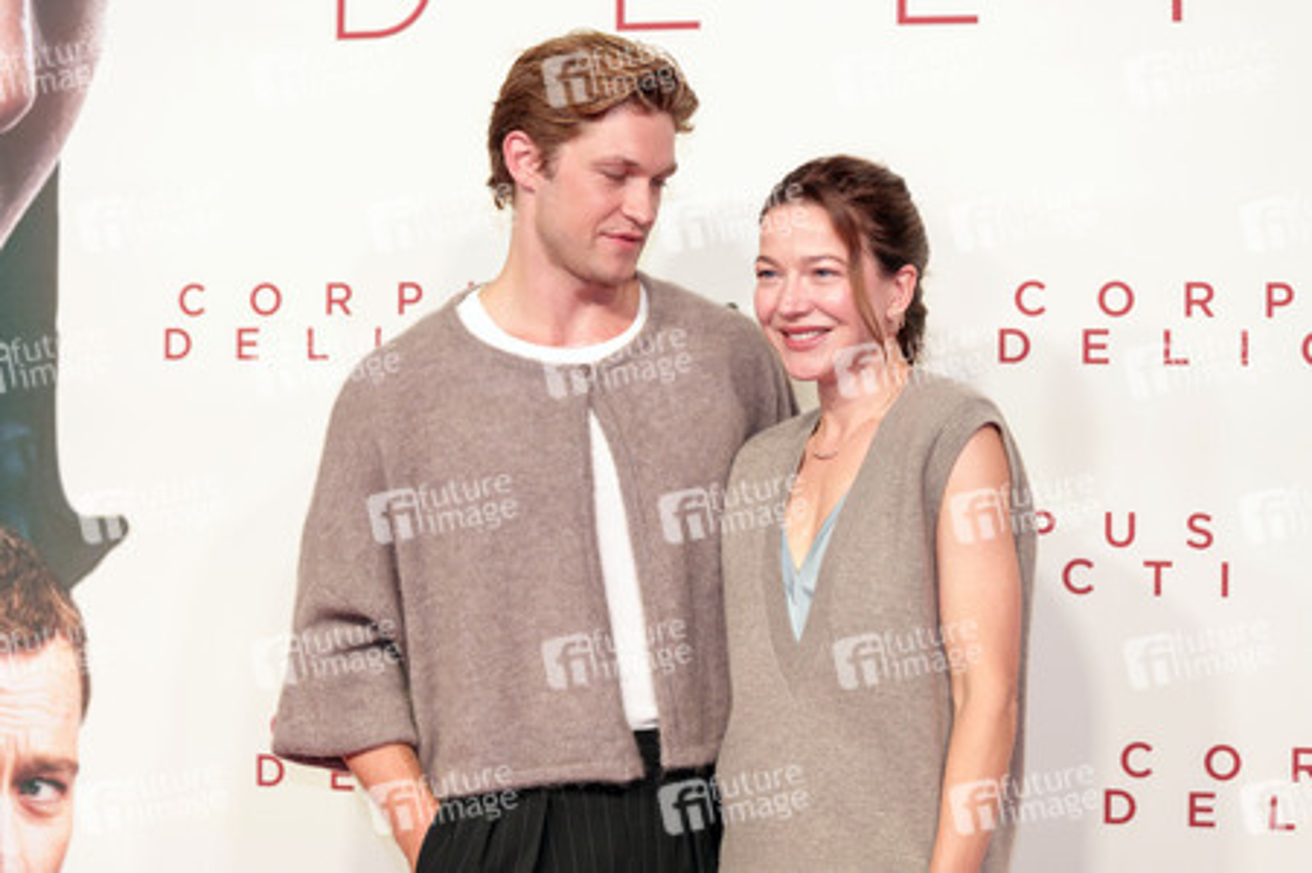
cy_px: 436
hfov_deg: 28.9
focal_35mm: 70
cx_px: 656
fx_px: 2549
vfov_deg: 19.4
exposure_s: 1/250
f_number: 2.8
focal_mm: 70
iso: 320
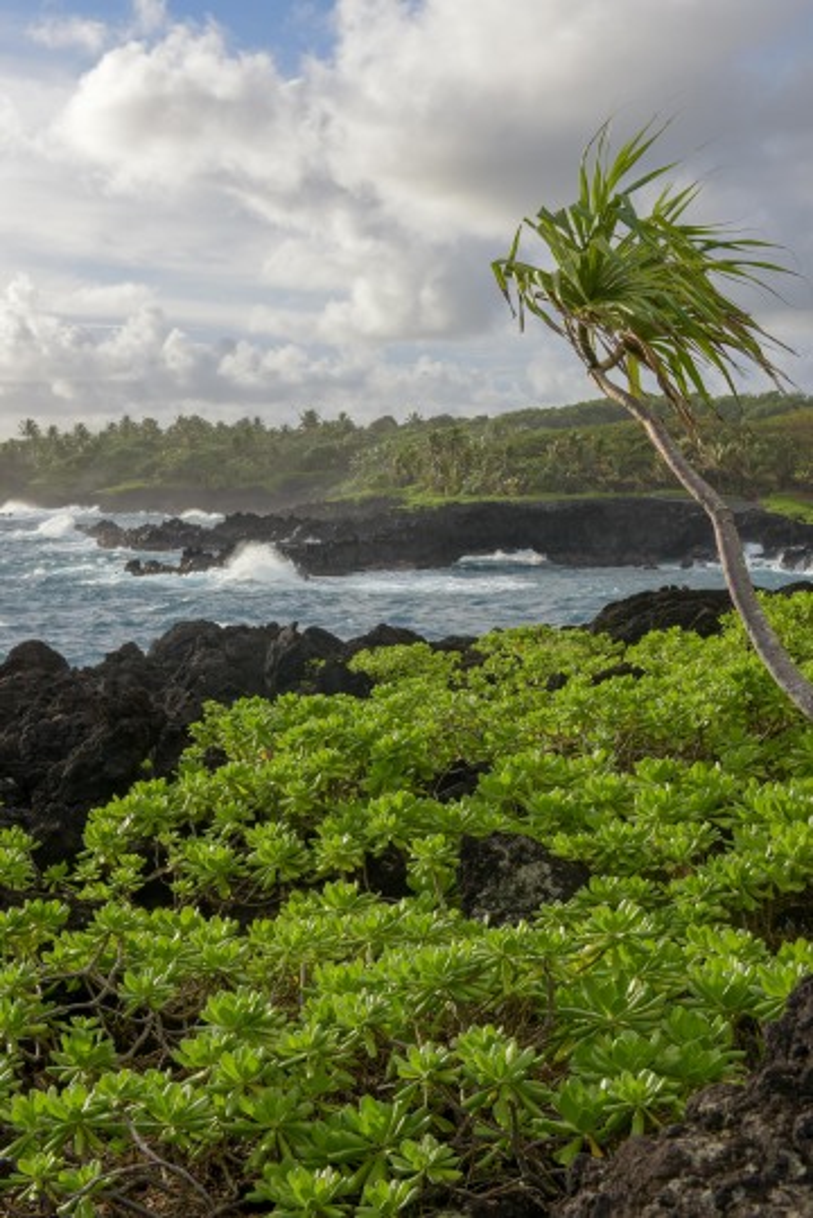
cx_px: 406
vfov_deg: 41.1
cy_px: 609
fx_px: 1624
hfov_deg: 28.1
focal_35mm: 48
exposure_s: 1/250
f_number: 13
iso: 320
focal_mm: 48
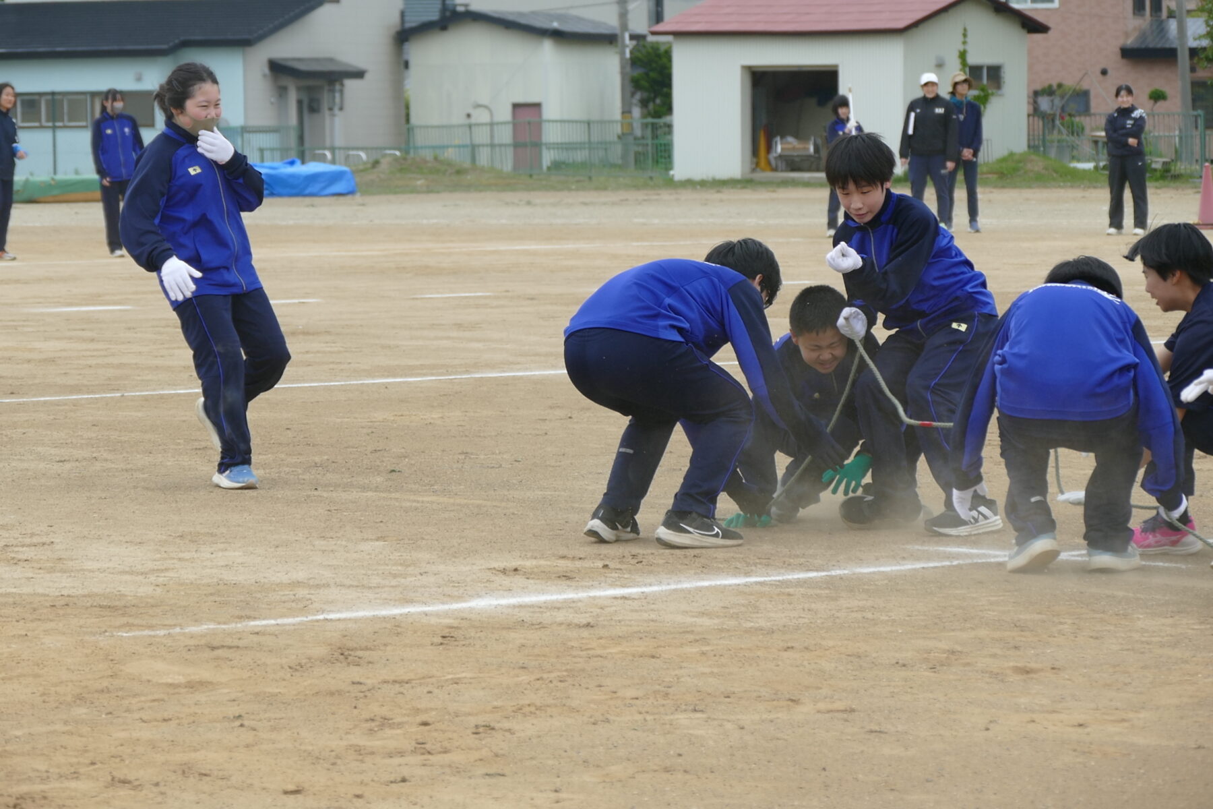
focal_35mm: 170
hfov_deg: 12.1
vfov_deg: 8.1
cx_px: 606
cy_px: 404
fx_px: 5728
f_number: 4
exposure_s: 1/800
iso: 125
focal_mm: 61.93
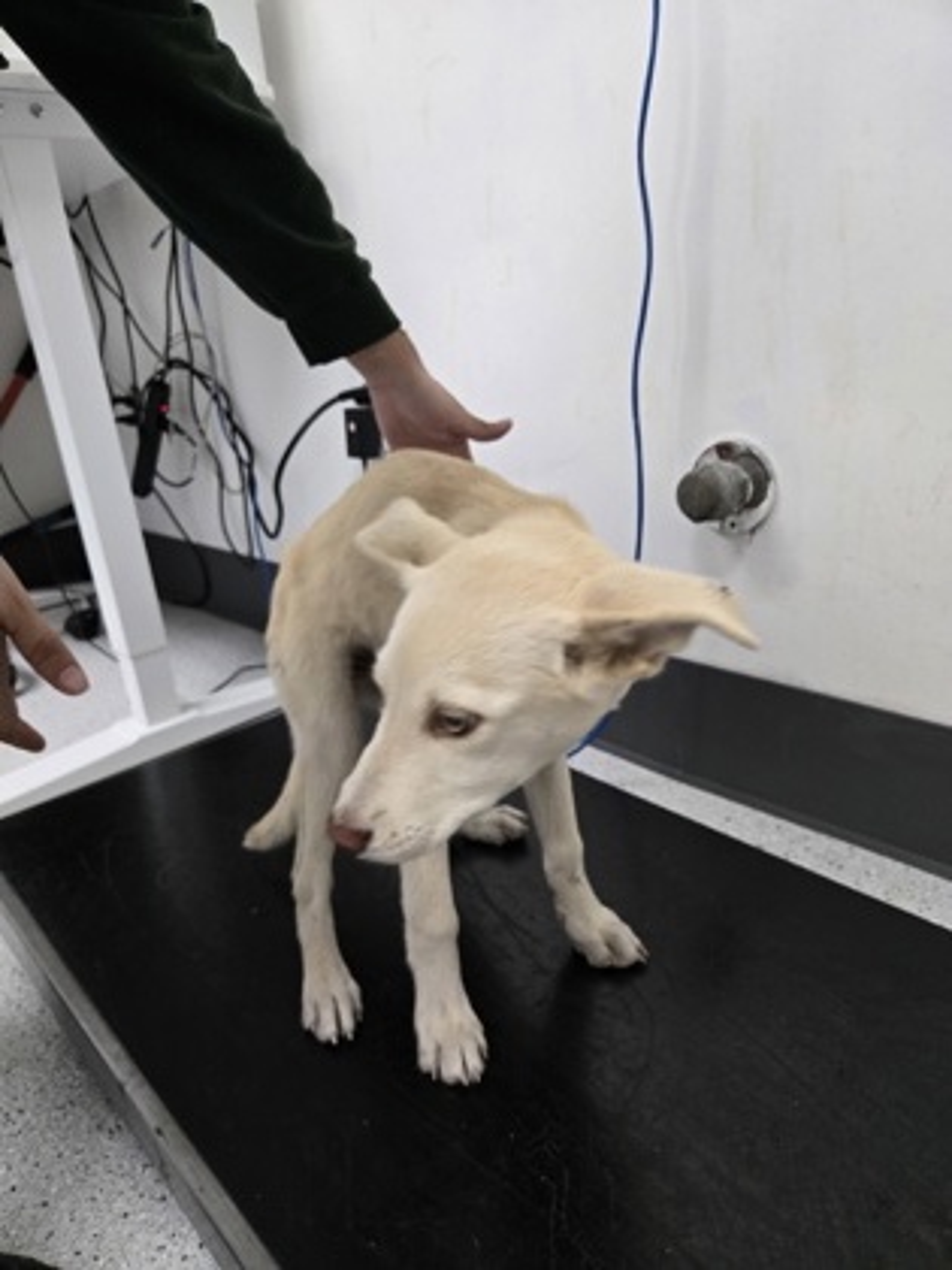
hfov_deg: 58.9
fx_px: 843
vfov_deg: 73.9
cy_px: 635
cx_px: 476
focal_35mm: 23
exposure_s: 1/120
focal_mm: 5.4
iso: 400
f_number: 1.8
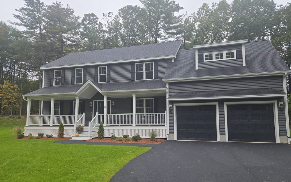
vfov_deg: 49.2
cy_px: 101
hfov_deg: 72.5
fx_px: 198
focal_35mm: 25
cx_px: 148
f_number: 1.8
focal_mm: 5.4
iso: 25
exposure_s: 1/411
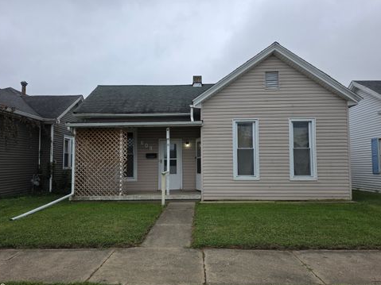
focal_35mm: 24
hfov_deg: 71.6
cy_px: 146
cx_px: 187
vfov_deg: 56.8
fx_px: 264
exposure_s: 1/1804
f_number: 1.7
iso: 80
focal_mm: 6.3
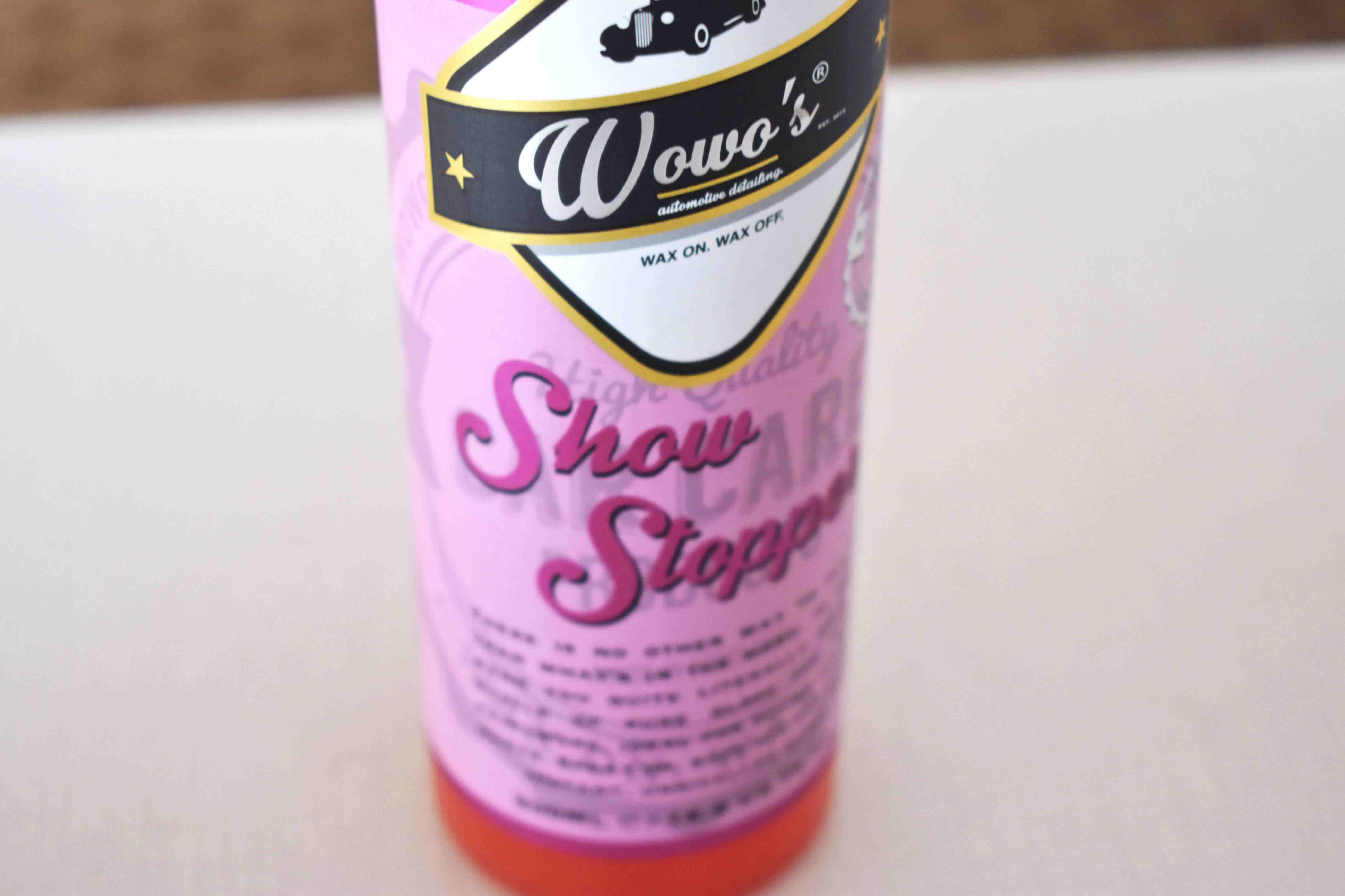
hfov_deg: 29.2
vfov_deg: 19.7
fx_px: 2578
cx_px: 672
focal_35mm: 69
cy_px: 448
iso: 1000
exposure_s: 1/13
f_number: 5.3
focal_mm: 46
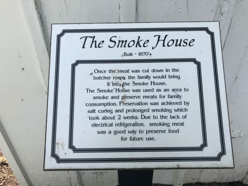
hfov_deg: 63.4
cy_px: 93
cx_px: 124
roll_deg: +2.0
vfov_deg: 49.7
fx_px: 201
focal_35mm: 28
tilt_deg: -37.6
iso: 20
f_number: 1.8
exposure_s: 1/466
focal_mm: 4
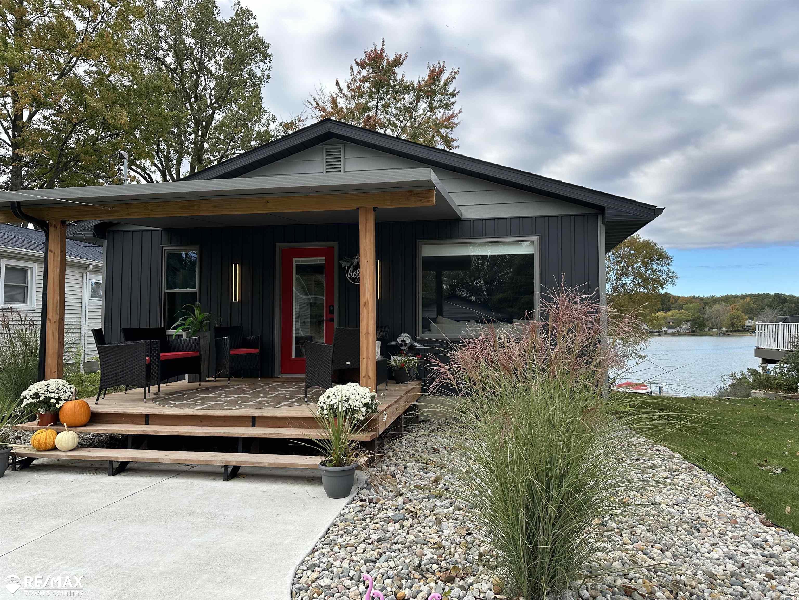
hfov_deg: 71.6
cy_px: 300
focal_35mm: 24
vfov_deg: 56.8
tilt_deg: +2.7
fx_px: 554
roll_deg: +0.4
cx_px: 400
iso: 80
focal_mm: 6.86
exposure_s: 1/1289
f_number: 1.78
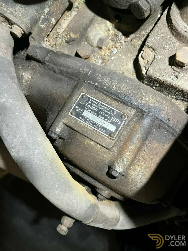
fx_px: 188
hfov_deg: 53.1
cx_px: 94
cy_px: 126
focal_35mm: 26
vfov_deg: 67.3
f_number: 1.6
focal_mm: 5.1
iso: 500
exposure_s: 1/55
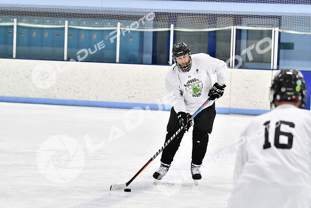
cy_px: 104
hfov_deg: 14.4
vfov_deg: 9.6
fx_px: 1231
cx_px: 156
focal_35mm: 142
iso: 6400
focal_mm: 95
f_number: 3.2
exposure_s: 1/1250
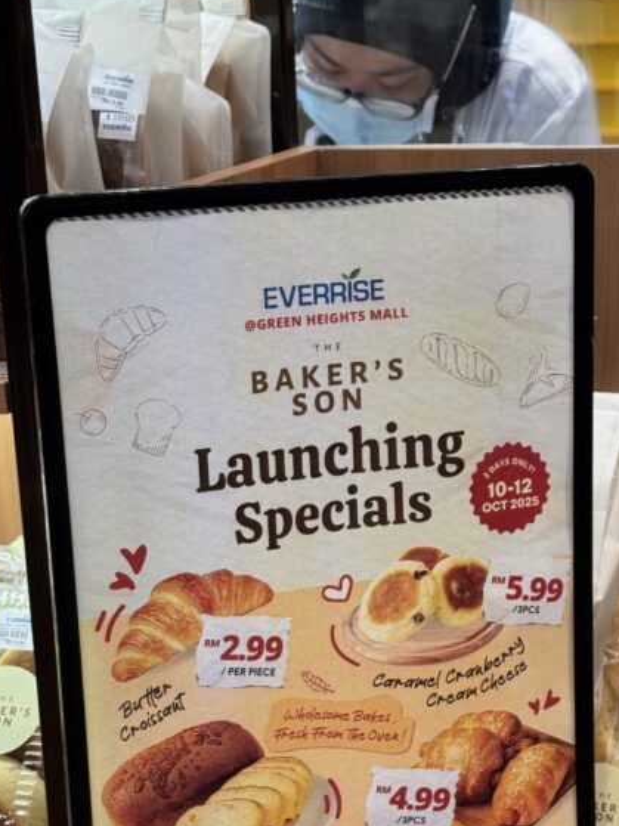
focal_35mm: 88
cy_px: 618
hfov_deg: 16.7
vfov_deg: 22.1
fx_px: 2099
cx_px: 411
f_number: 1.78
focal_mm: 6.76
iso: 50
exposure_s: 1/50
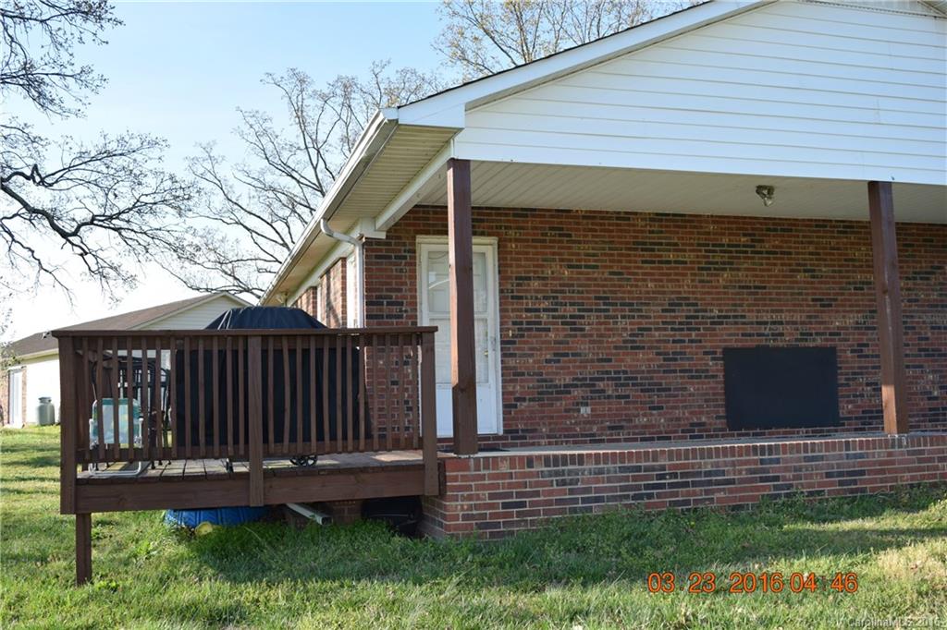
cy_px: 315
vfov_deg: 36.8
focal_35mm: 36
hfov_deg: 53.1
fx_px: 947
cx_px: 474
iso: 100
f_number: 6.3
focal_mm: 24
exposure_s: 1/160
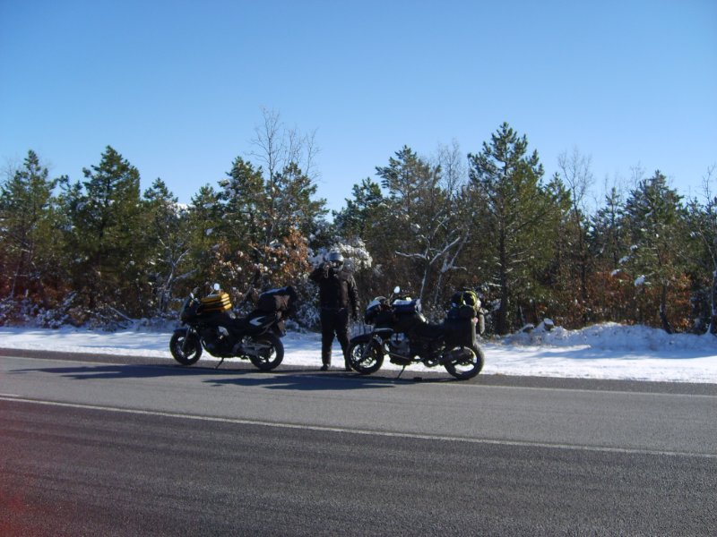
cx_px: 358
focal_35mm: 35
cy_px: 268
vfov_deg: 40.7
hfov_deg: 52.6
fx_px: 725
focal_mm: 5.8
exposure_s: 1/1000
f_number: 2.8
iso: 50
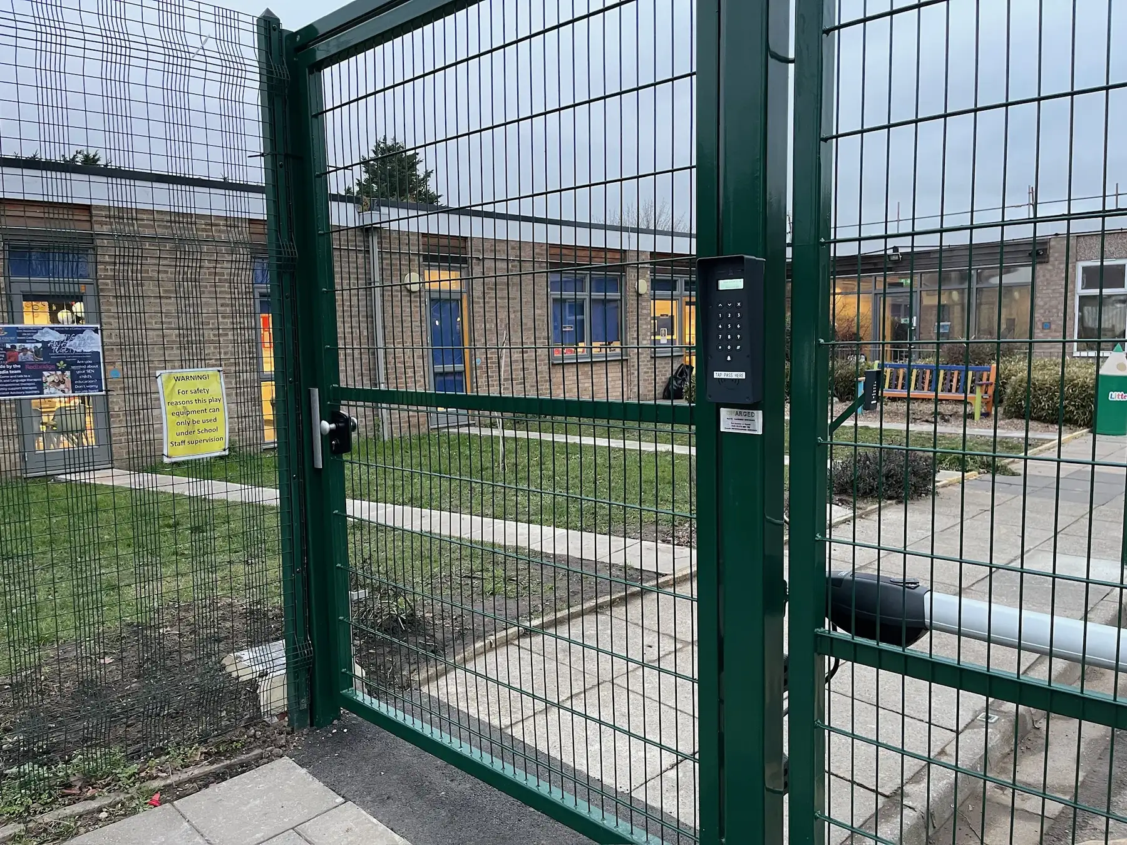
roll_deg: +1.5
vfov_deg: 54.9
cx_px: 564
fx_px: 814
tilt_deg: -6.9
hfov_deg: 69.4
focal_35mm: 25
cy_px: 422
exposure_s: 1/60
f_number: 1.6
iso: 250
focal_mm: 5.1
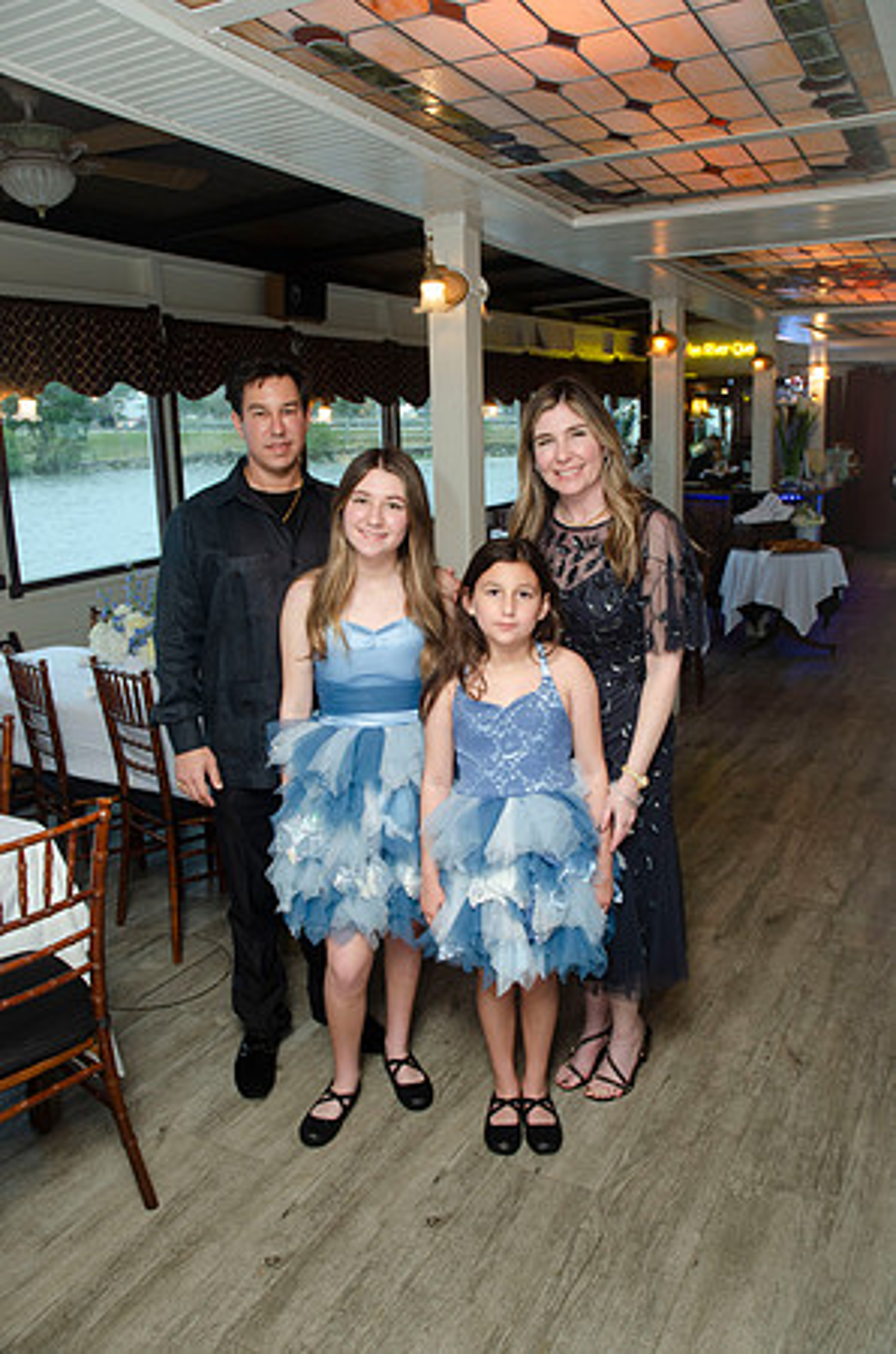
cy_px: 677
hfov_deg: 47.7
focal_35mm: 27
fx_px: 1013
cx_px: 448
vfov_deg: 67.5
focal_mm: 18
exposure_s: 1/25
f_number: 5.6
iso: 400
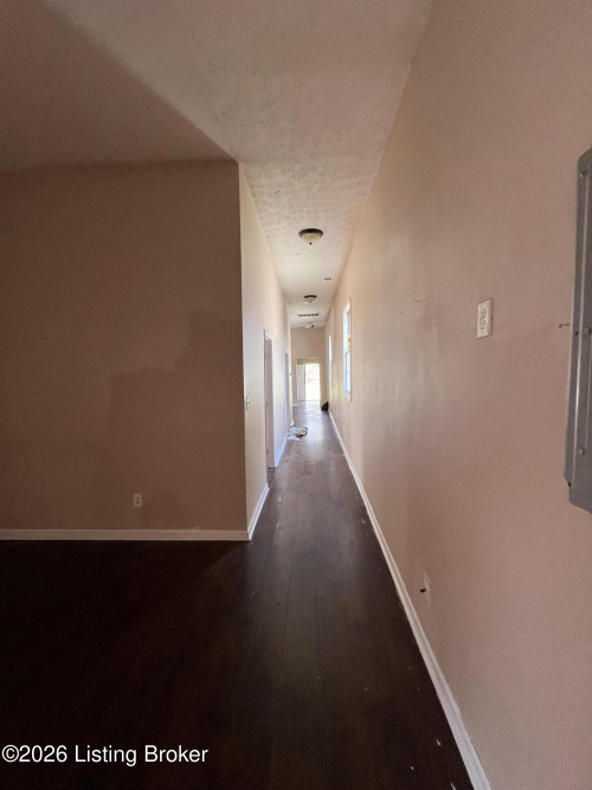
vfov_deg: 106.2
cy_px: 395
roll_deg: +1.8
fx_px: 297
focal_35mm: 13
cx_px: 296
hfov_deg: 89.9
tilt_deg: +1.3
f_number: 1.8
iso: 250
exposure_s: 1/86
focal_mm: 1.57
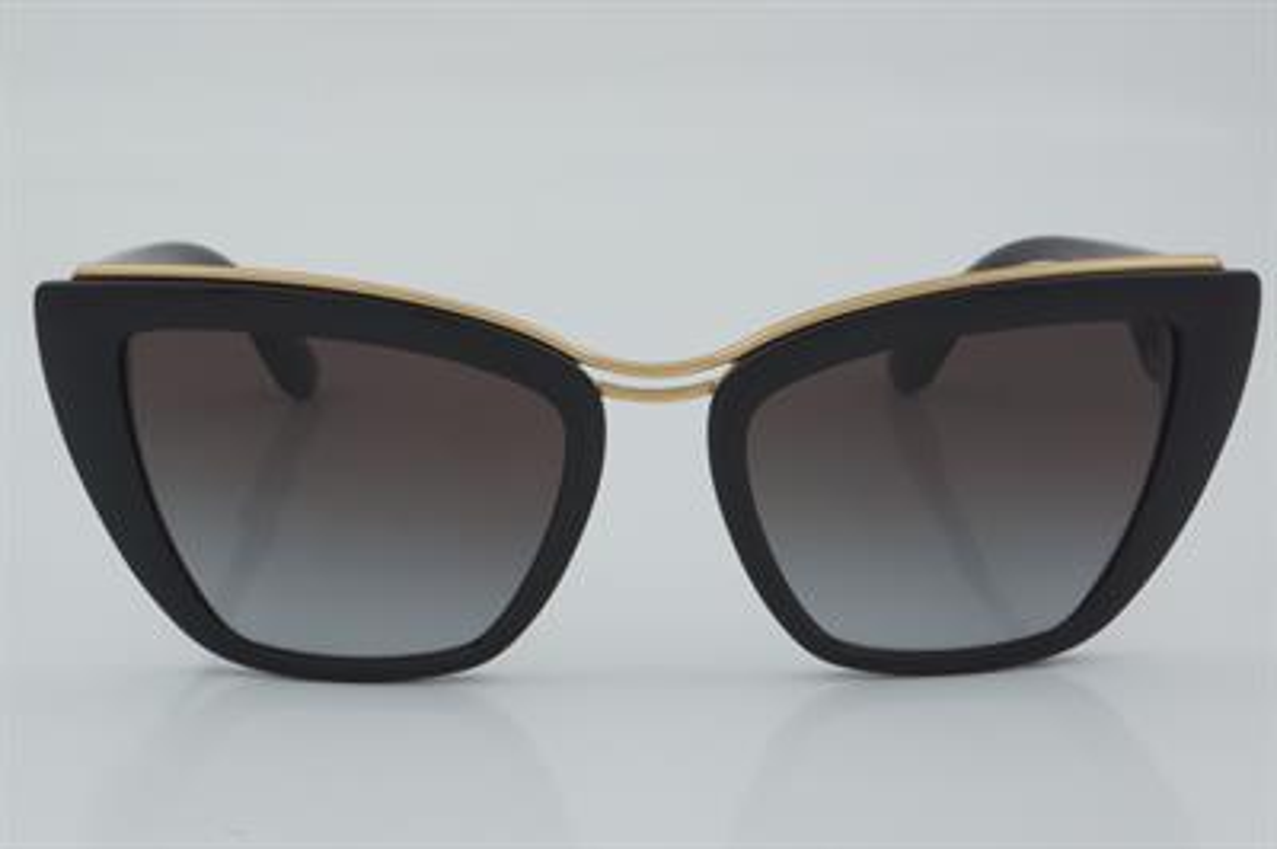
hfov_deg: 24.6
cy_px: 424
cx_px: 638
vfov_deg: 16.5
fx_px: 2924
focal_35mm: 82
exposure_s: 1/4
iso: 100
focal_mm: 55
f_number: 32
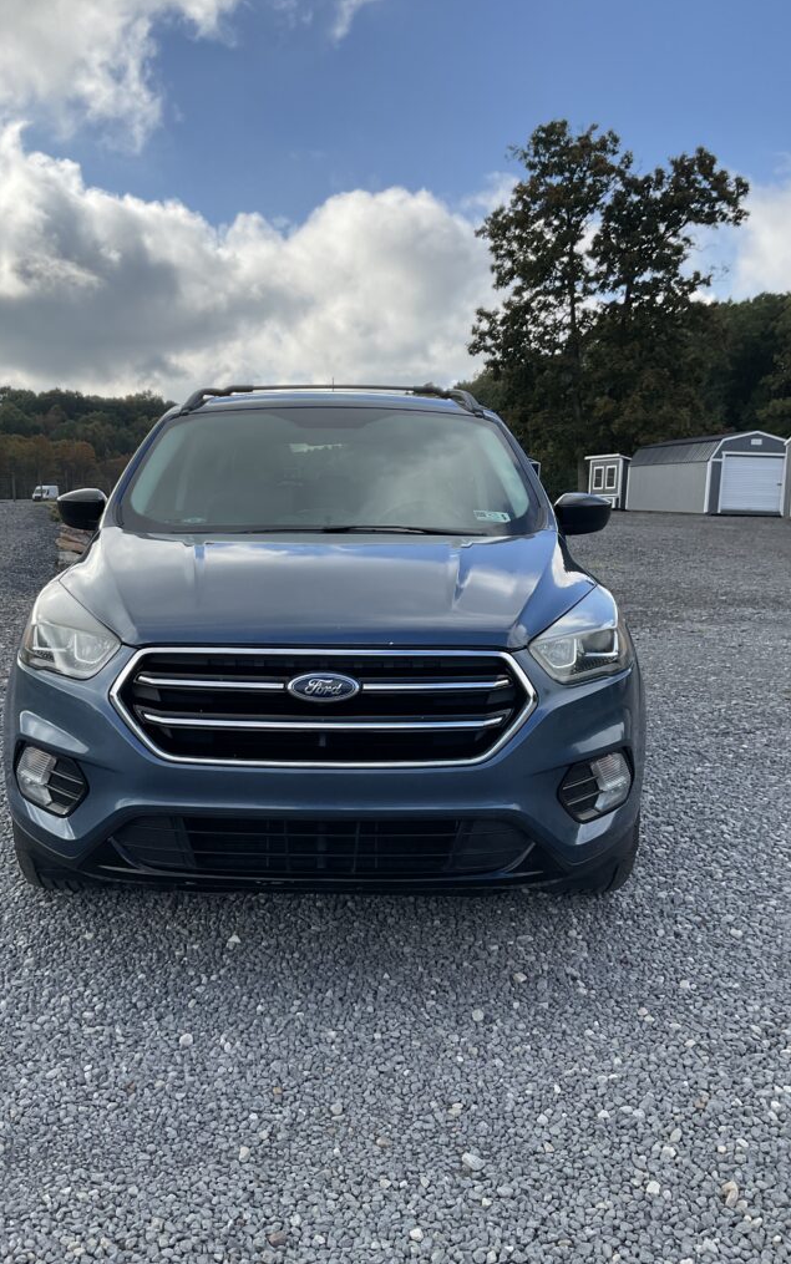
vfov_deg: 61.2
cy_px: 629
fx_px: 1068
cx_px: 334
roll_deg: +0.6
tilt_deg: -7.4
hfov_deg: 40.5
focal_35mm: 31
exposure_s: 1/1195
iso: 16
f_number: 1.8
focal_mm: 3
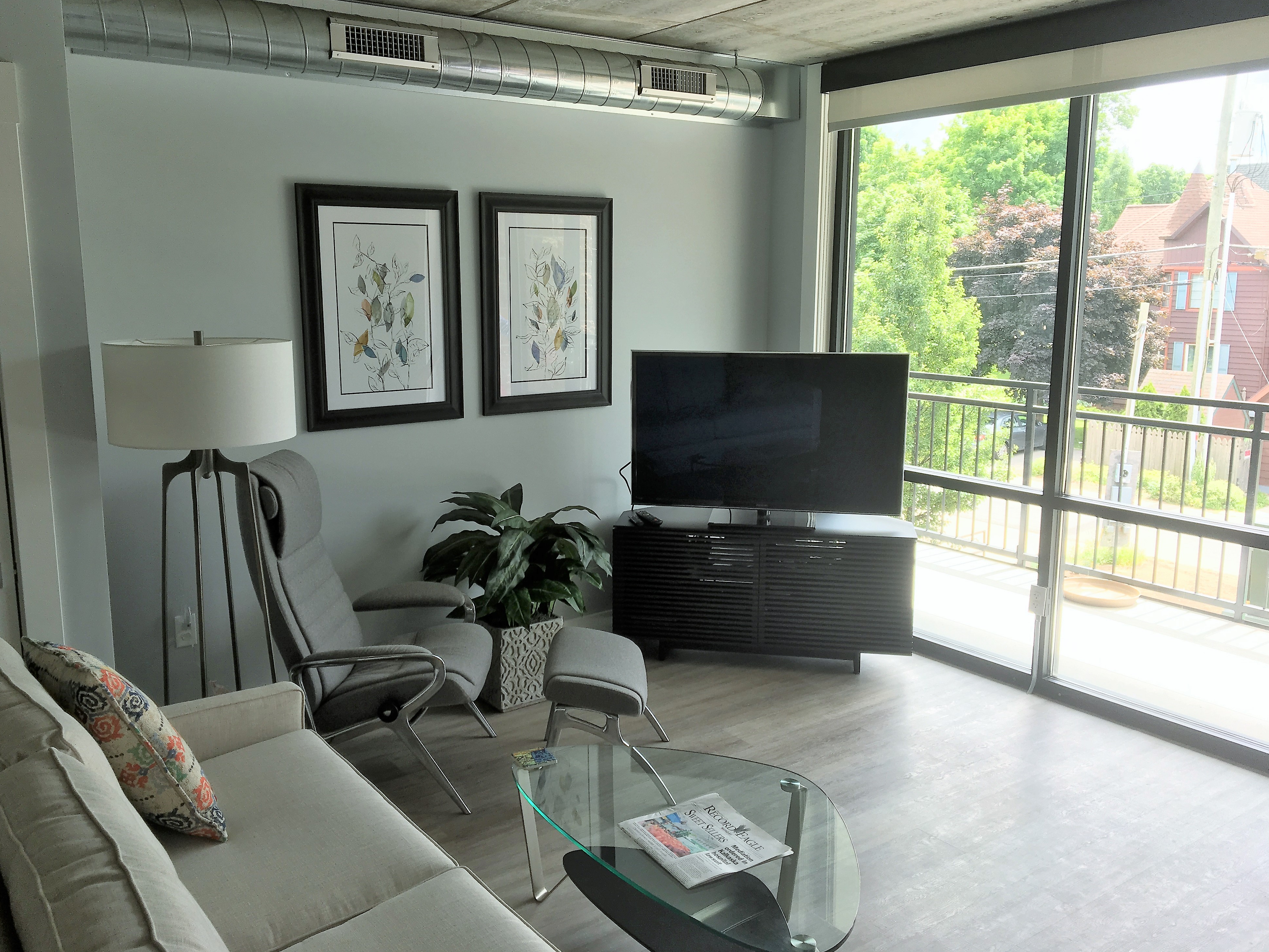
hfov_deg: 60.0
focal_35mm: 30
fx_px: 1100
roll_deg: -0.1
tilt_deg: -9.0
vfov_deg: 46.8
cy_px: 467
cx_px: 616
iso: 25
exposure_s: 1/129
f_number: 2.2
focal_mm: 4.15
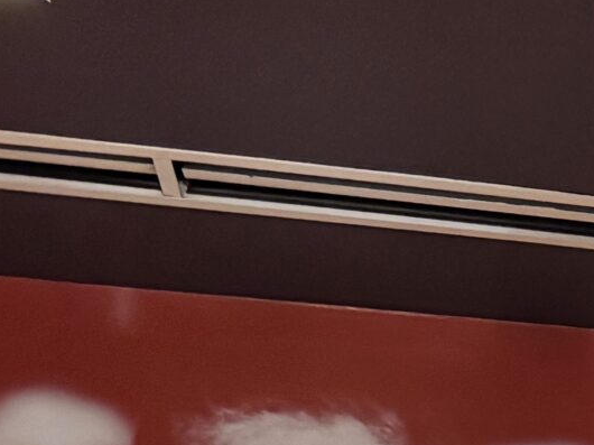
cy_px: 1045
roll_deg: +0.8
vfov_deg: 10.9
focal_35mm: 116
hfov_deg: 13.7
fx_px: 1990
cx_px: 1286
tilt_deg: +6.0
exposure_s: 1/40
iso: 640
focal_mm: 6.76
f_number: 1.78
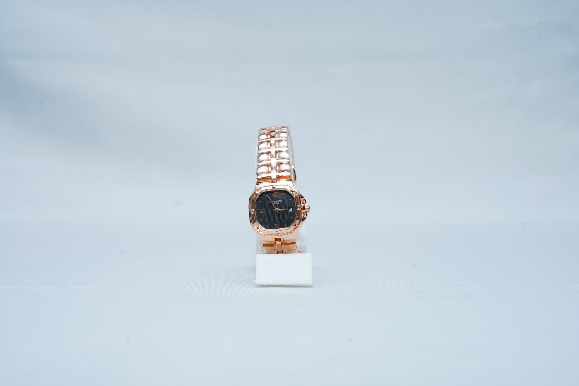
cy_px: 193
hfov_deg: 39.6
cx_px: 290
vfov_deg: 27.0
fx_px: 804
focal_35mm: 50
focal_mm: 50
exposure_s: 1/160
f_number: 9
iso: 125
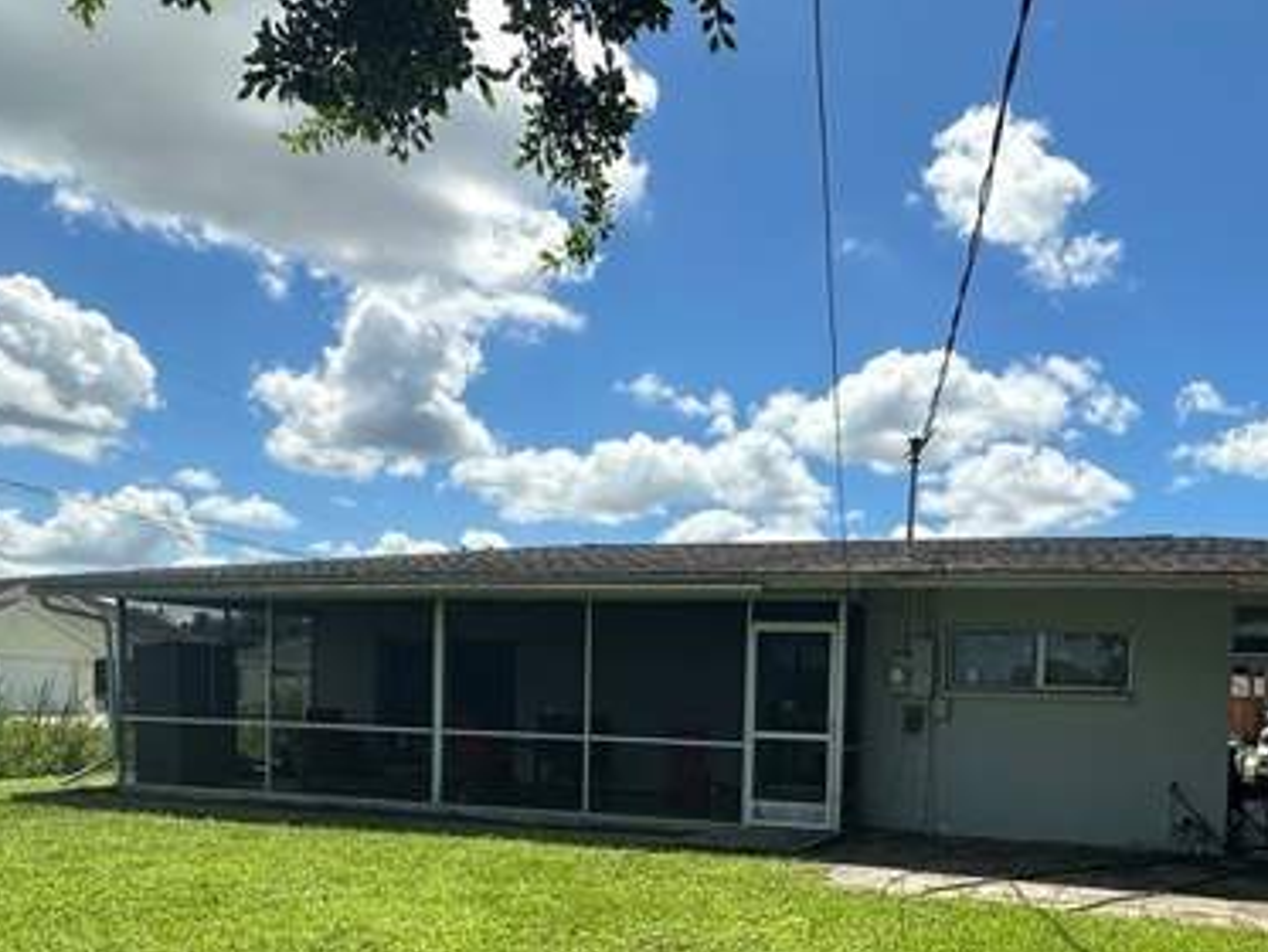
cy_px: 741
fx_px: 1099
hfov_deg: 58.6
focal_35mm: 30
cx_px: 846
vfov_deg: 44.8
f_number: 2.2
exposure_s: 1/2353
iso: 40
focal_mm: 2.22
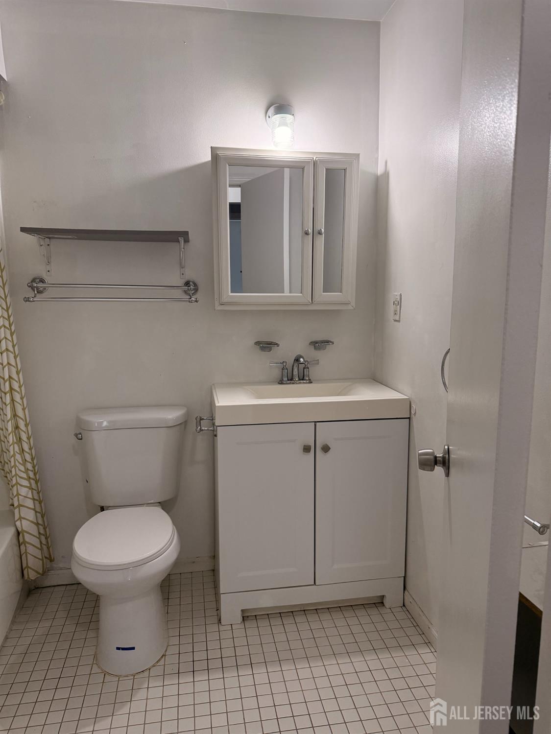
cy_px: 367
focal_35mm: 24
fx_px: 509
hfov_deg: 56.8
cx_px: 276
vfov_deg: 71.6
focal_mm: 6.76
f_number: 1.78
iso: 200
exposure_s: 1/215
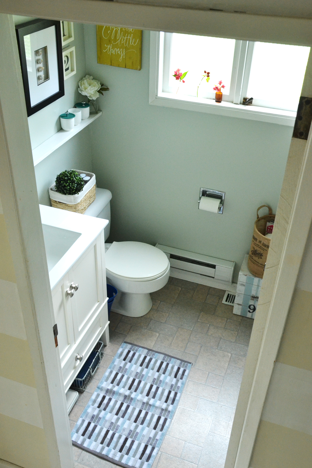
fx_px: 468
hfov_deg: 36.9
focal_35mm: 36
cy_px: 234
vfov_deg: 53.1
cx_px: 156
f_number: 8
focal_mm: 24
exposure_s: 1/30
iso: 2000
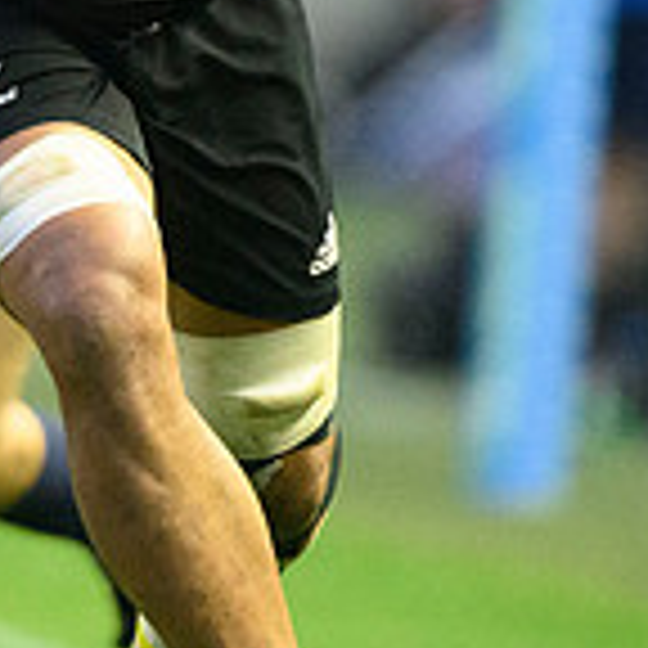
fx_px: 44179
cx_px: 86
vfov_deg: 0.8
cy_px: 202
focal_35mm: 2086
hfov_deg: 0.8
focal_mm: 400
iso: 6400
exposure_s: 1/1000
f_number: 3.2
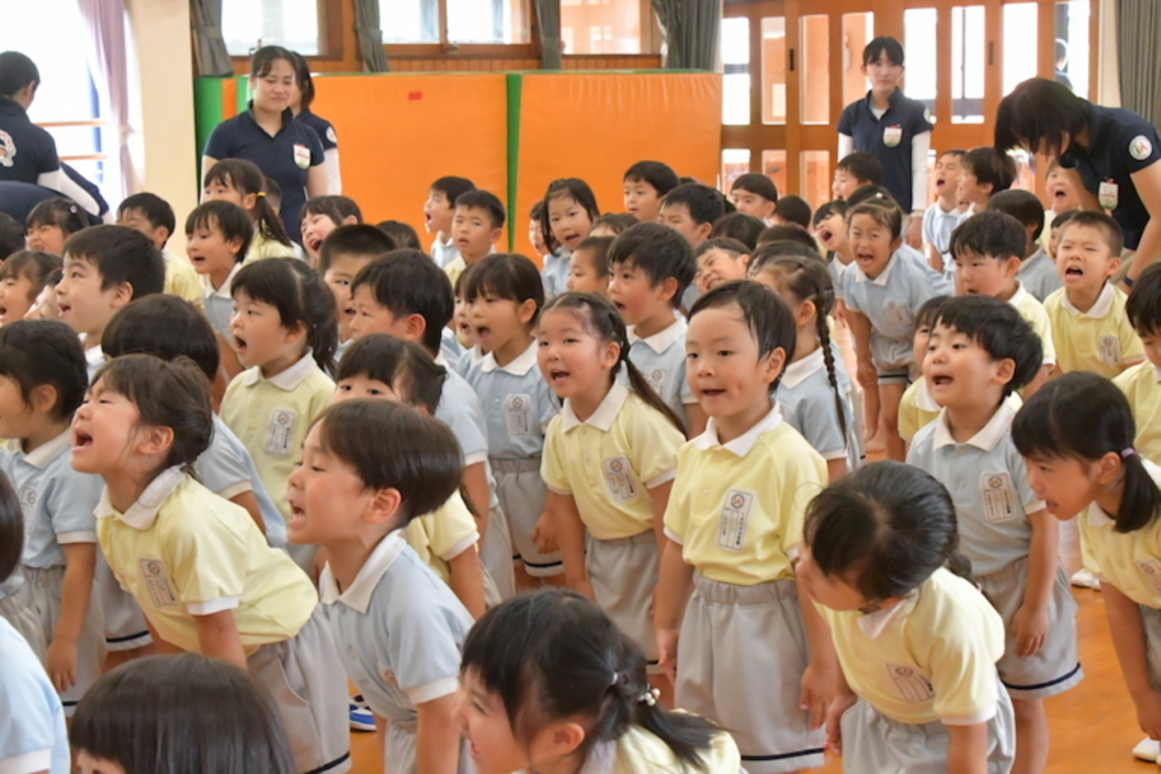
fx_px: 2128
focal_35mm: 66
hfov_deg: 30.5
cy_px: 387
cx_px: 580
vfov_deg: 20.6
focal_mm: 44
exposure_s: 1/250
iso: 10000
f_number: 8
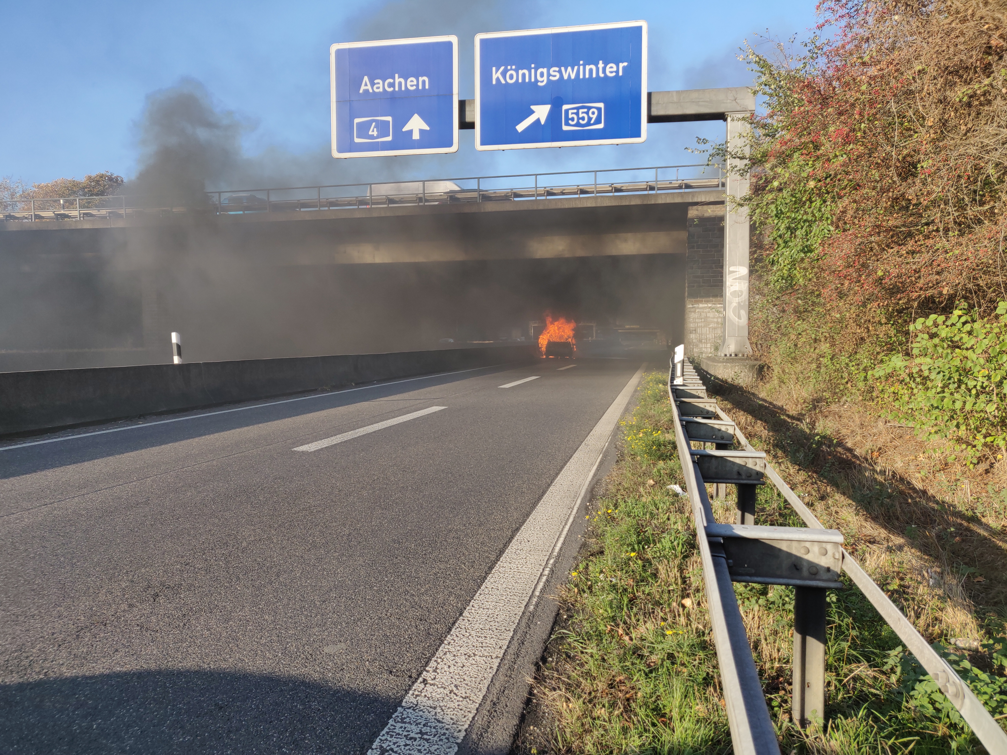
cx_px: 504
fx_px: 727
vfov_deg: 54.9
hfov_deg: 69.4
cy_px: 378
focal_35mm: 25
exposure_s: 1/533
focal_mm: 4.25
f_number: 1.7
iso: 100
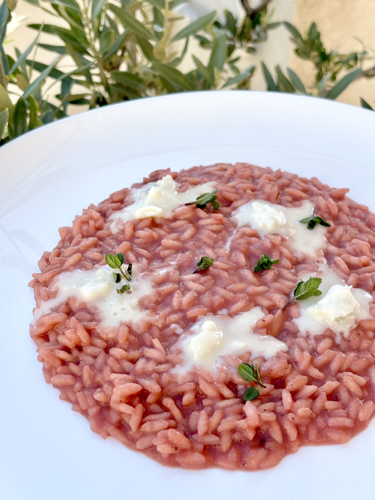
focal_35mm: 52
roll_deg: -1.3
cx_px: 188
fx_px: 751
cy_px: 250
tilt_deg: -39.8
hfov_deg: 28.0
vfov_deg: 36.8
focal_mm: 5.96
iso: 32
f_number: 1.6
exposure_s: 1/684
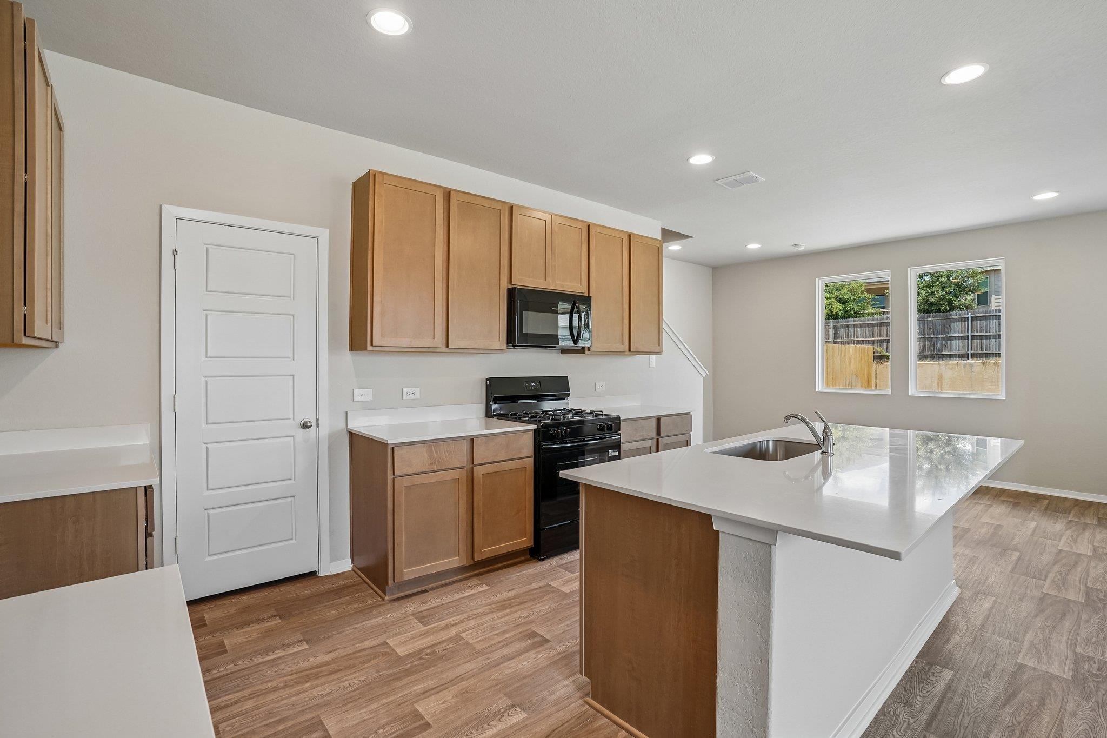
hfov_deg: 96.7
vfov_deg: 73.7
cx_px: 554
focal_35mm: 16
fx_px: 492
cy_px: 369
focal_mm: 16
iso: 400
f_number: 9
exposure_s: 1/25
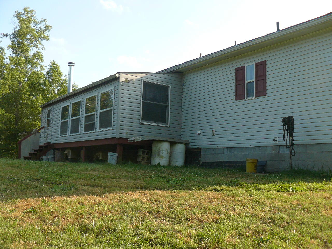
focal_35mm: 36
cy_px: 124
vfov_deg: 39.7
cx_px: 166
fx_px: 345
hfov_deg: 51.4
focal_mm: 6
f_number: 2.8
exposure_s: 1/500
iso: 100
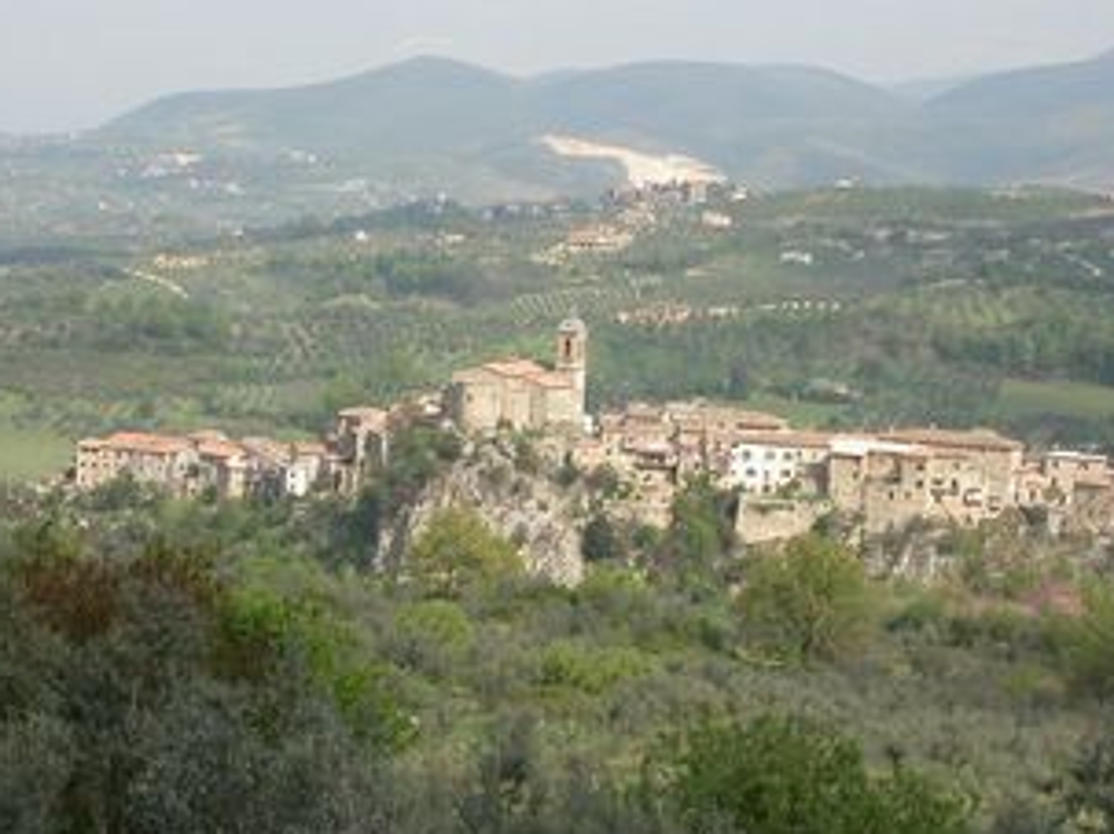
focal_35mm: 99
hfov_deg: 19.8
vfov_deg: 14.9
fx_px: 3185
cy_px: 366
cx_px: 489
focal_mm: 12.6
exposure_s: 1/362
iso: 100
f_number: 6.3
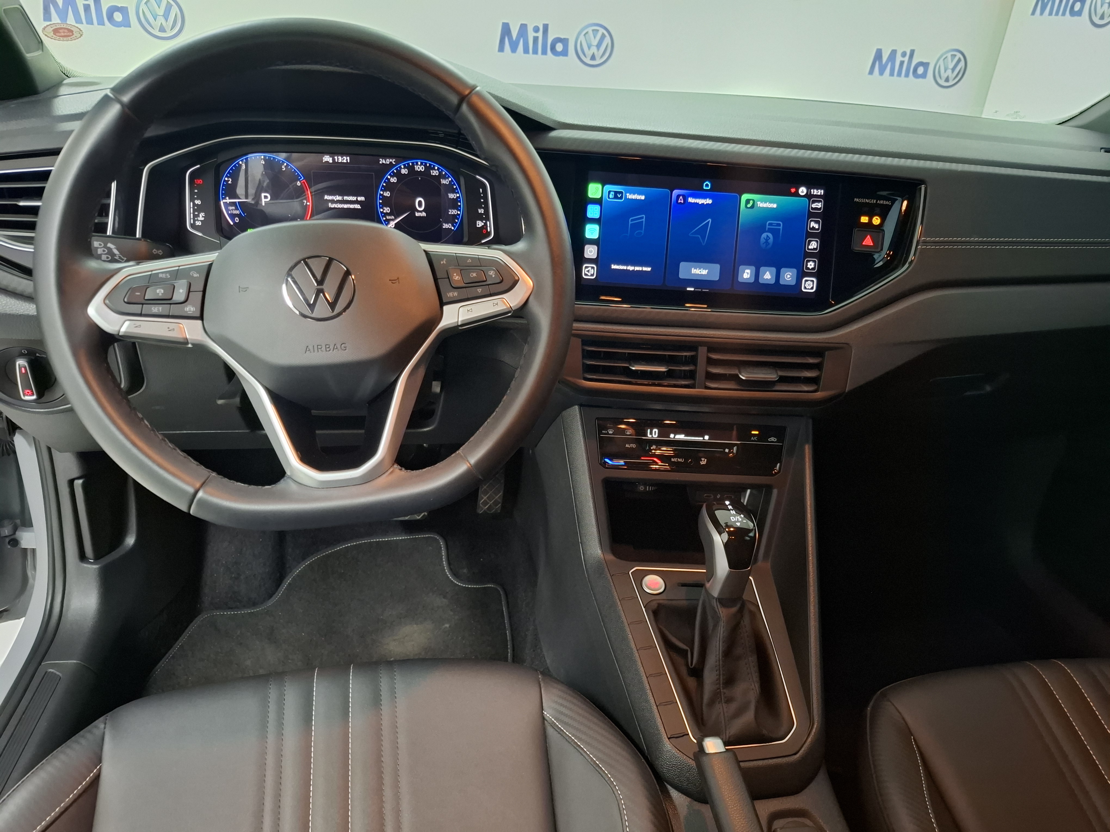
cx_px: 555
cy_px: 416
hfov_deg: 73.9
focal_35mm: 23
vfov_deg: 58.9
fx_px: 738
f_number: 1.8
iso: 1000
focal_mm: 5.54
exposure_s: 1/20
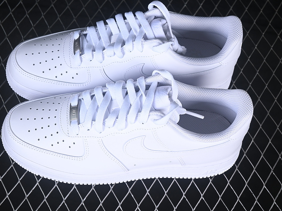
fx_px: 668
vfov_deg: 18.0
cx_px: 125
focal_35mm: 82
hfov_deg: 23.8
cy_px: 106
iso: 160
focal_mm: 50
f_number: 7.1
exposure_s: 1/100
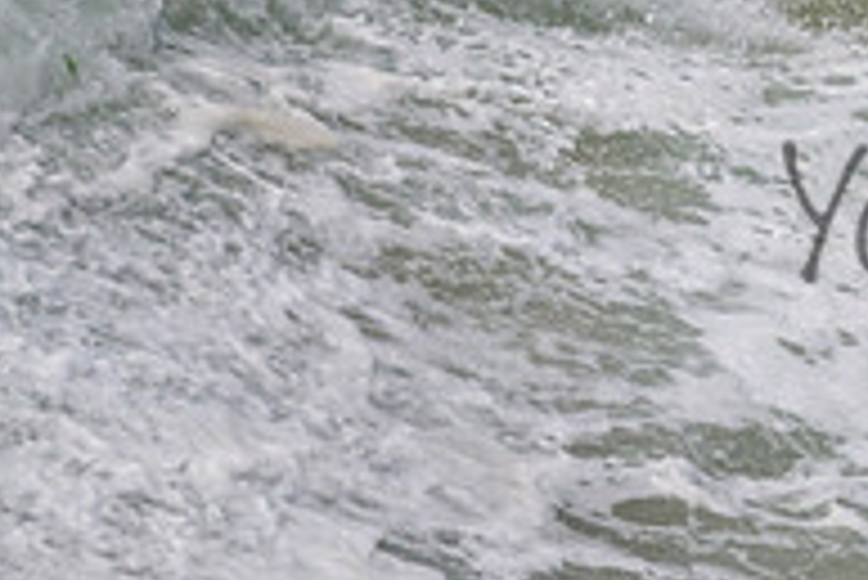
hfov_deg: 0.6
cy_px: -126
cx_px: 1294
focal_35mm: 3229
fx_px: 77911
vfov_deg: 0.4
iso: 500
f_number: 11
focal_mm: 800
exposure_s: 1/2000
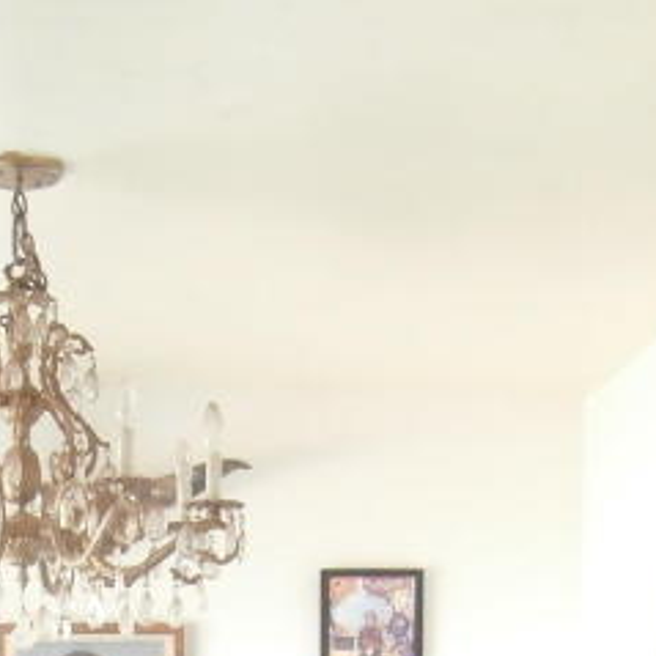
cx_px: 121
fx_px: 1951
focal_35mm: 91
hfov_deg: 18.9
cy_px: 1027
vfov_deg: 17.0
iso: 200
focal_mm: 4.2
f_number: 3
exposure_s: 1/13
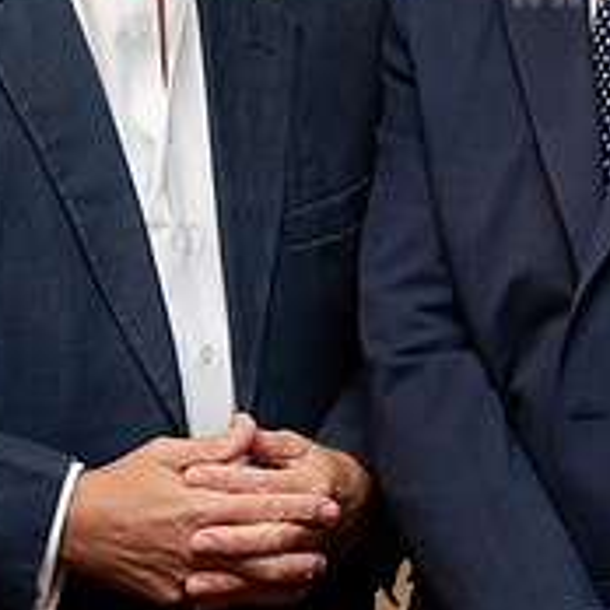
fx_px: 3948
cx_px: 347
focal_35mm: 198
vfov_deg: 8.8
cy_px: 65
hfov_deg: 8.8
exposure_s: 1/200
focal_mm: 70
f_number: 5.6
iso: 1600
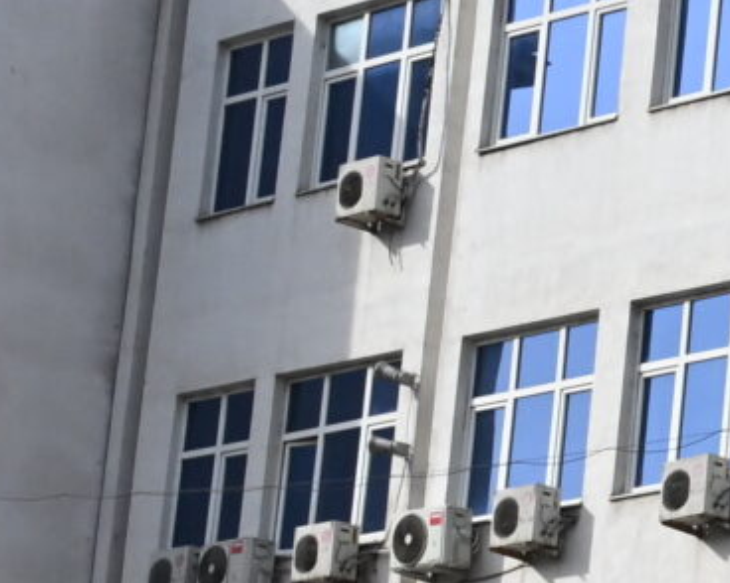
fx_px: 4022
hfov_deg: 8.6
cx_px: 2198
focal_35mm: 186
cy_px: 707
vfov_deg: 8.2
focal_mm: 28.5
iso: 1000
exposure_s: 1/3200
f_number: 8
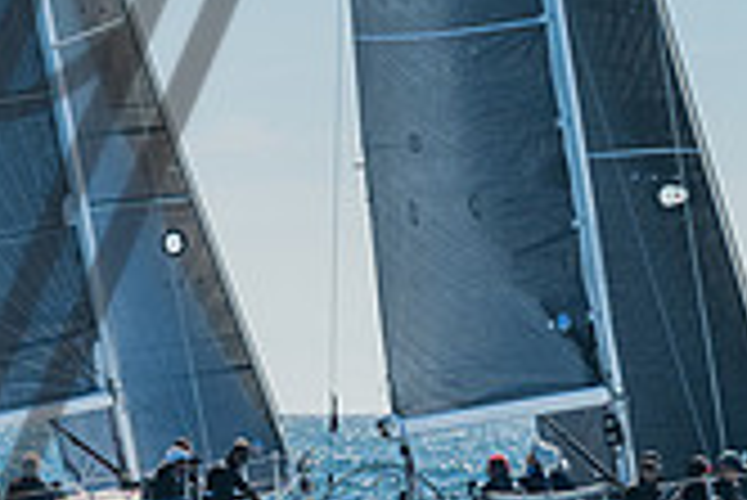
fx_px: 10446
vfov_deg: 2.7
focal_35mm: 503
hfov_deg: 4.1
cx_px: -148
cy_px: 139
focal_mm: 125
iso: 400
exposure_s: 1/400
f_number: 10
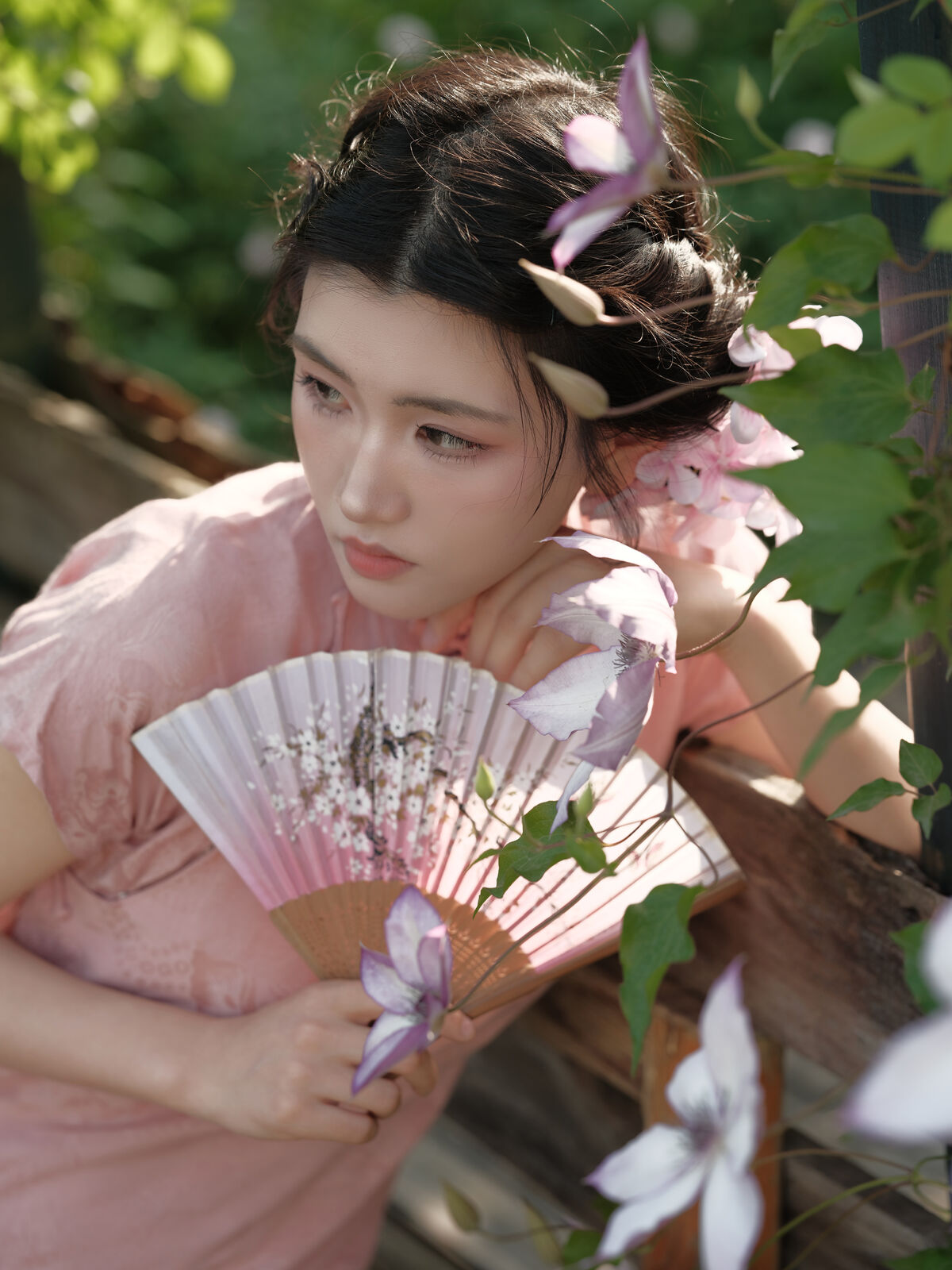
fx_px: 3190
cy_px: 635
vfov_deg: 22.5
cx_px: 476
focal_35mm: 87
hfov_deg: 17.0
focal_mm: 110
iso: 200
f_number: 4
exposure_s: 1/320
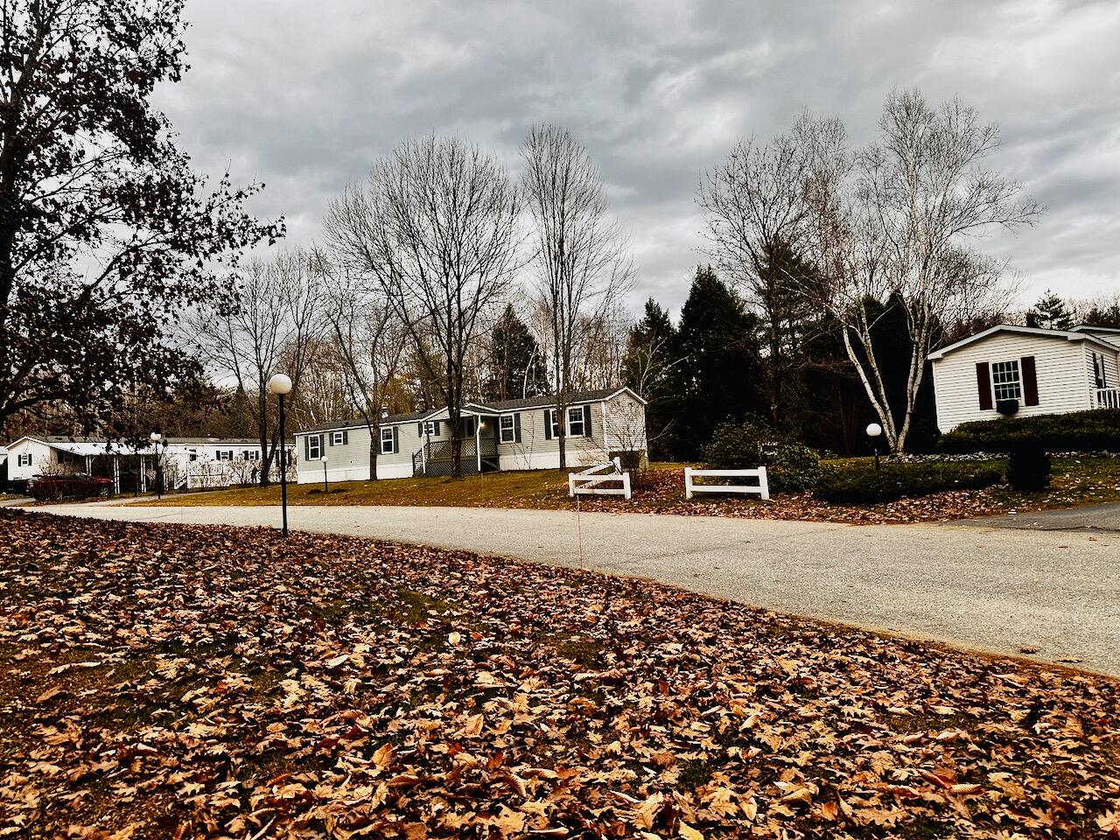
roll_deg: +2.9
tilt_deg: +3.0
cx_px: 560
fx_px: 777
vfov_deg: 56.8
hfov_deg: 71.6
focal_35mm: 24
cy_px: 420
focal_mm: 6.86
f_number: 1.78
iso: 80
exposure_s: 1/414
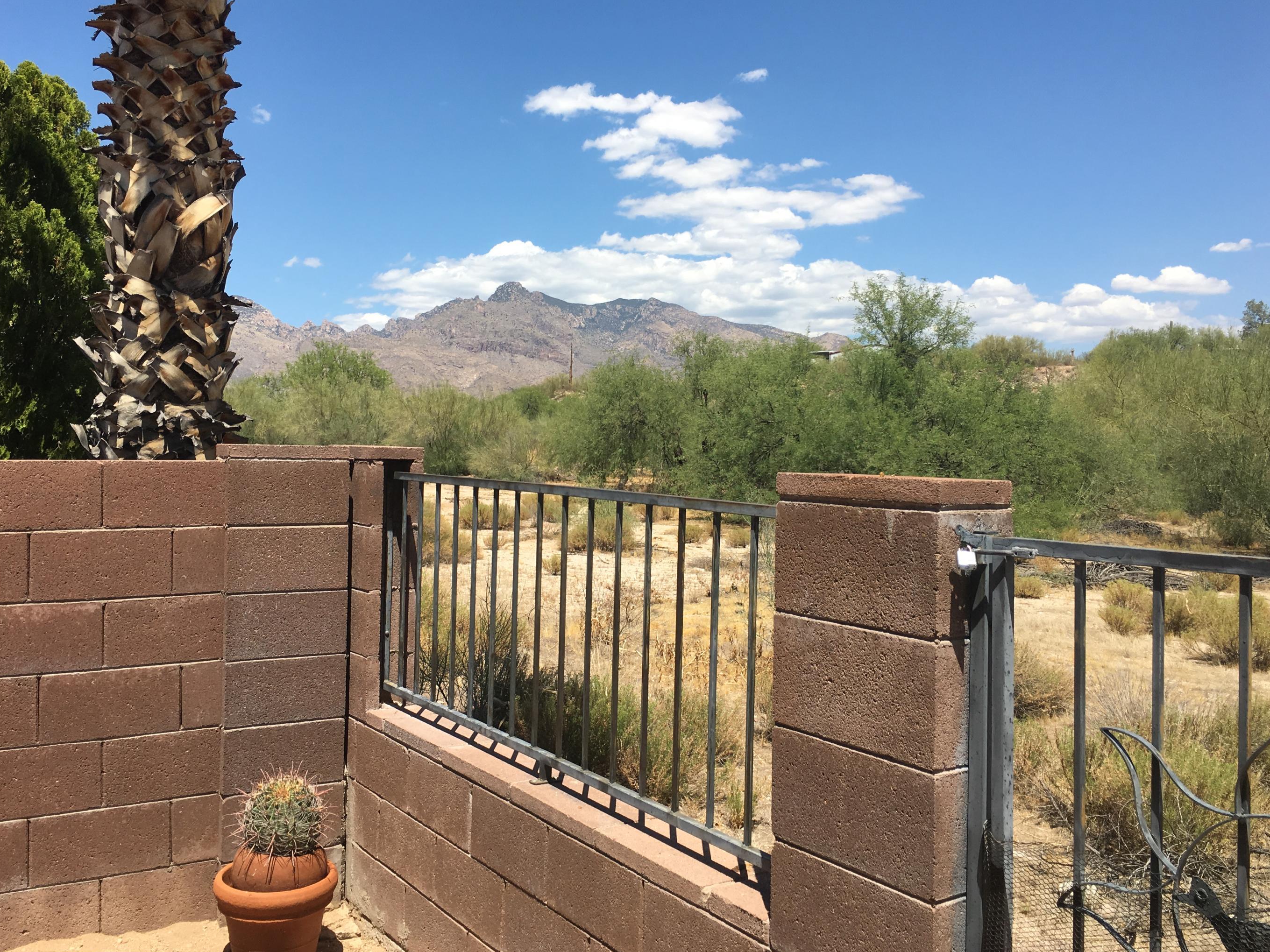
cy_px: 450
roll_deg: -1.1
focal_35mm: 32
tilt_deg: -0.6
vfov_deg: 44.1
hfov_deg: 56.8
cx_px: 604
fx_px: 1174
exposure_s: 1/1570
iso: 25
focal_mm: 4.15
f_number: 2.2
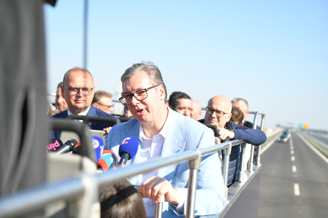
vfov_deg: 19.5
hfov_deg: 28.8
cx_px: 164
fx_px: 638
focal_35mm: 70
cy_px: 109
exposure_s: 1/1000
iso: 200
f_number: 4
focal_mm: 70
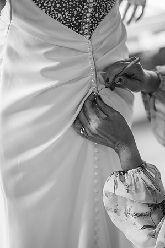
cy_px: 124
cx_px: 82
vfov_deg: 23.9
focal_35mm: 85
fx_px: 586
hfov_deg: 16.0
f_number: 1.8
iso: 360
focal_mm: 85
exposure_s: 1/200
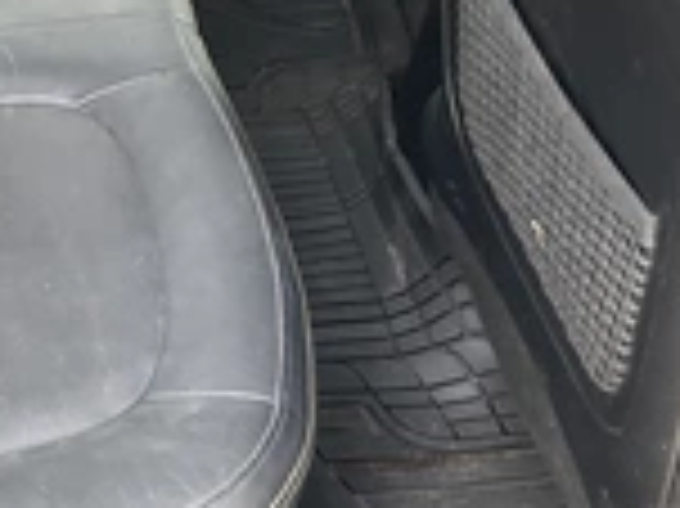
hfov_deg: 24.1
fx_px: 1511
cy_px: 148
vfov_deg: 19.0
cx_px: -23
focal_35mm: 77
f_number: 1.8
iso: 64
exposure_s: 1/72
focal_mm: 3
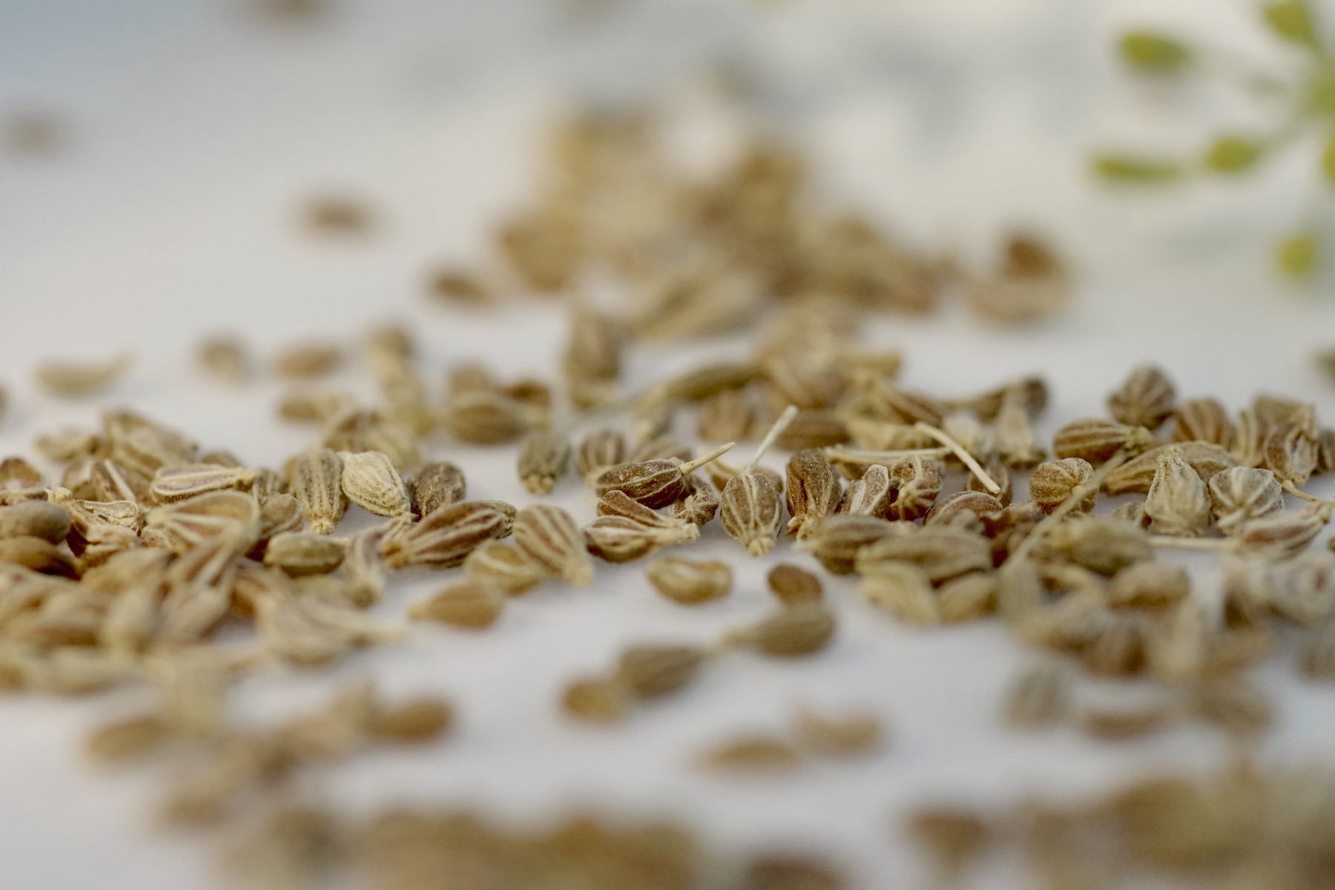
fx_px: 3893
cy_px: 445
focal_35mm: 105
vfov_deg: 13.0
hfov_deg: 19.5
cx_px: 668
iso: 1600
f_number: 5.6
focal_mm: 70
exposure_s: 1/1250
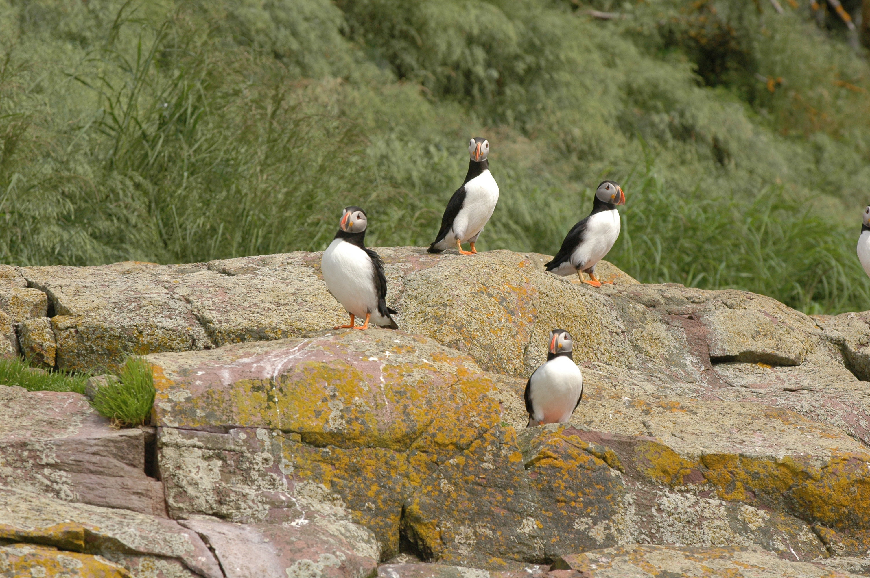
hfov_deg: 6.9
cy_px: 289
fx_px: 7244
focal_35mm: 300
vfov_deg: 4.6
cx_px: 435
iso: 400
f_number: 8
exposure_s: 1/640
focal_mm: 200
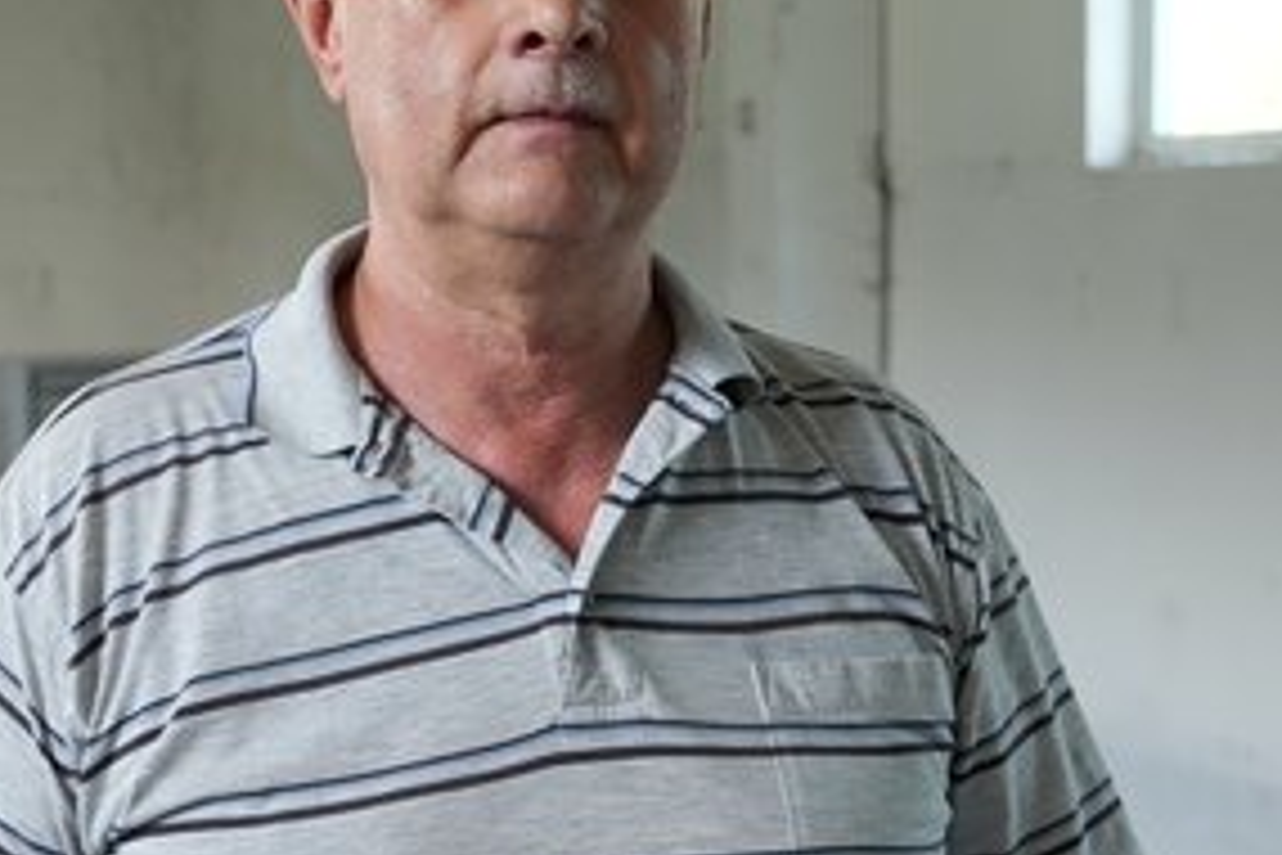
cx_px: 454
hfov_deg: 21.2
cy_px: 601
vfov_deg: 14.2
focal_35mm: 96
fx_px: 3418
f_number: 5
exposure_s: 1/100
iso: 1000
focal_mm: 38
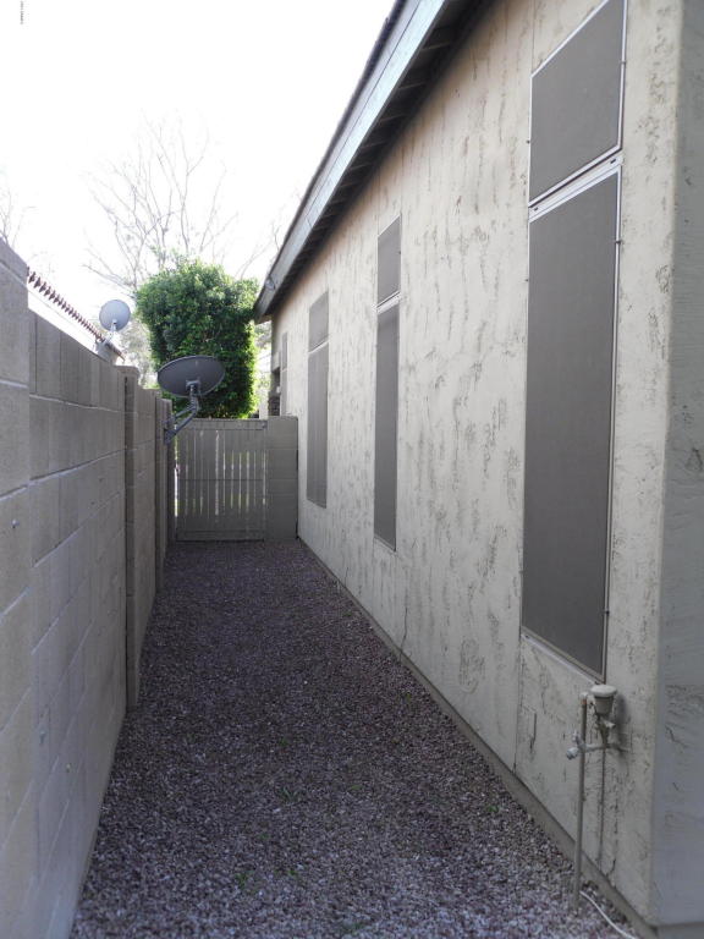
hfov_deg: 32.2
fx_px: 1220
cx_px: 352
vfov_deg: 42.1
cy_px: 470
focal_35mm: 45
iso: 100
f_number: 3.5
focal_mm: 6.3
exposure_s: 1/86
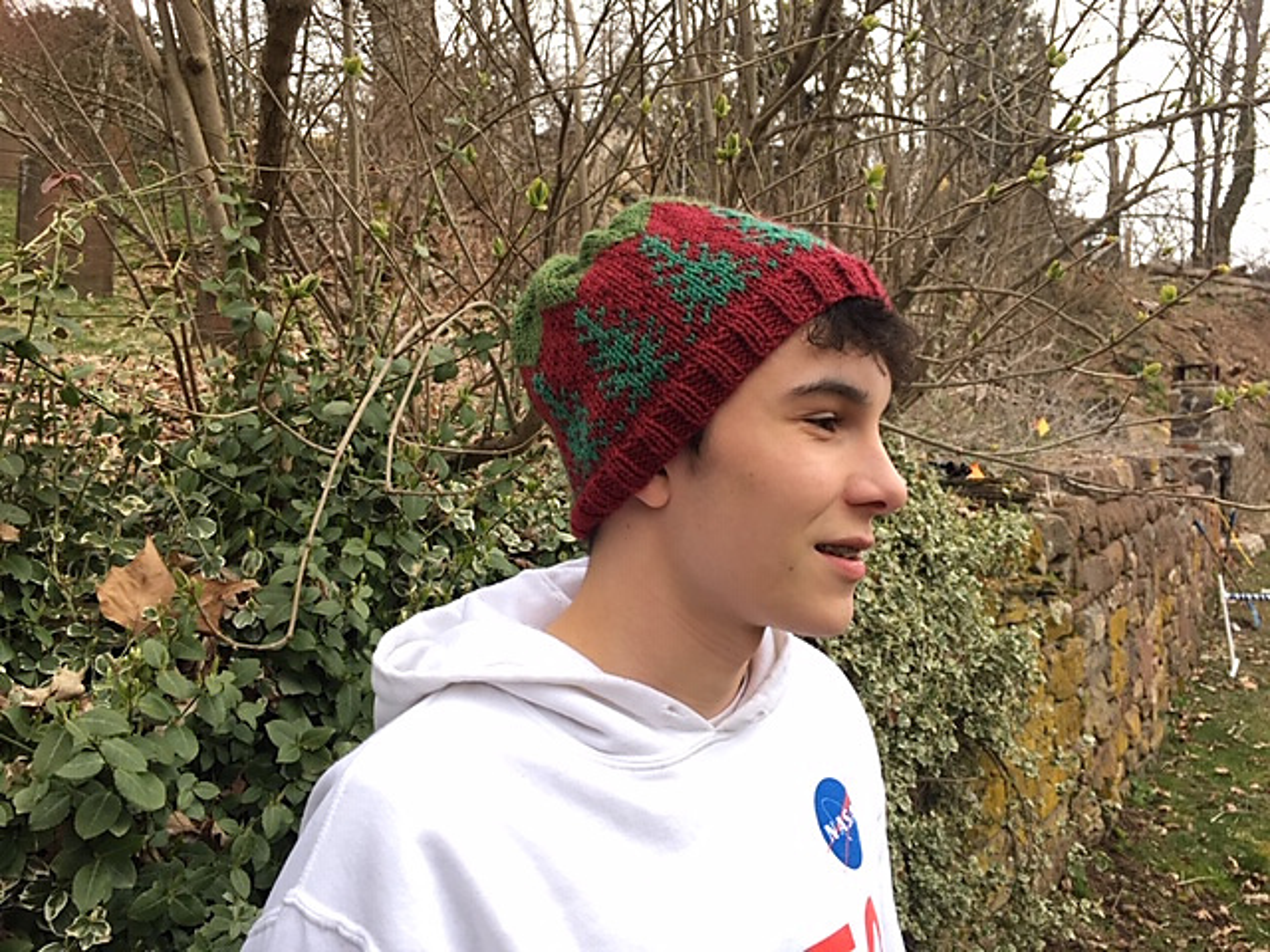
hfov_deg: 61.7
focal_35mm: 29
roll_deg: -0.2
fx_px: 1064
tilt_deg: -1.4
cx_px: 635
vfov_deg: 48.2
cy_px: 476
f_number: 2.2
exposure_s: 1/120
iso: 32
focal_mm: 4.15
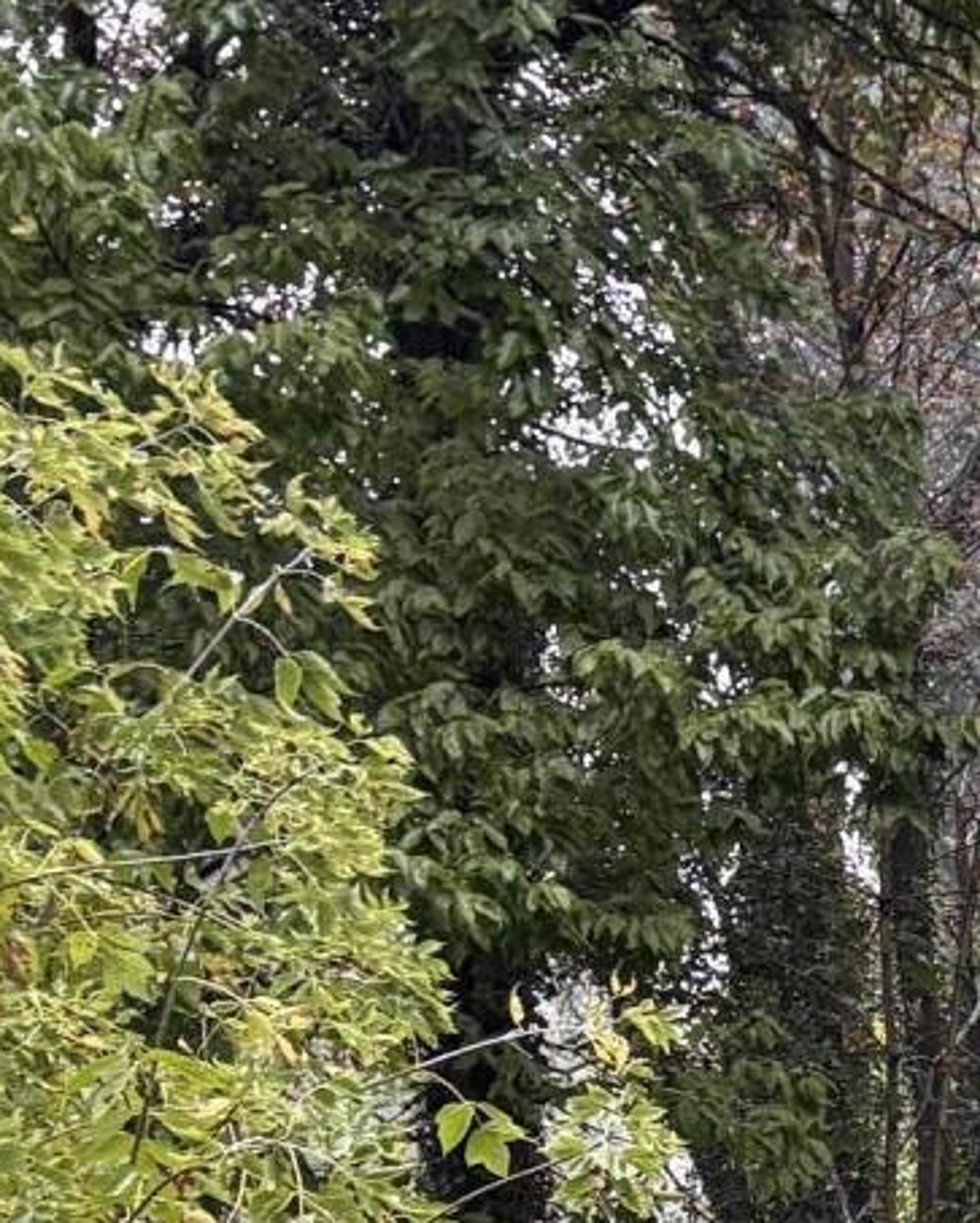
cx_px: 1928
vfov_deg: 15.7
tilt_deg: -6.0
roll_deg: +1.2
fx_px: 4056
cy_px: 1876
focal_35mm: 112
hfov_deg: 12.3
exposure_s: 1/60
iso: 160
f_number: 1.6
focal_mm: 5.96
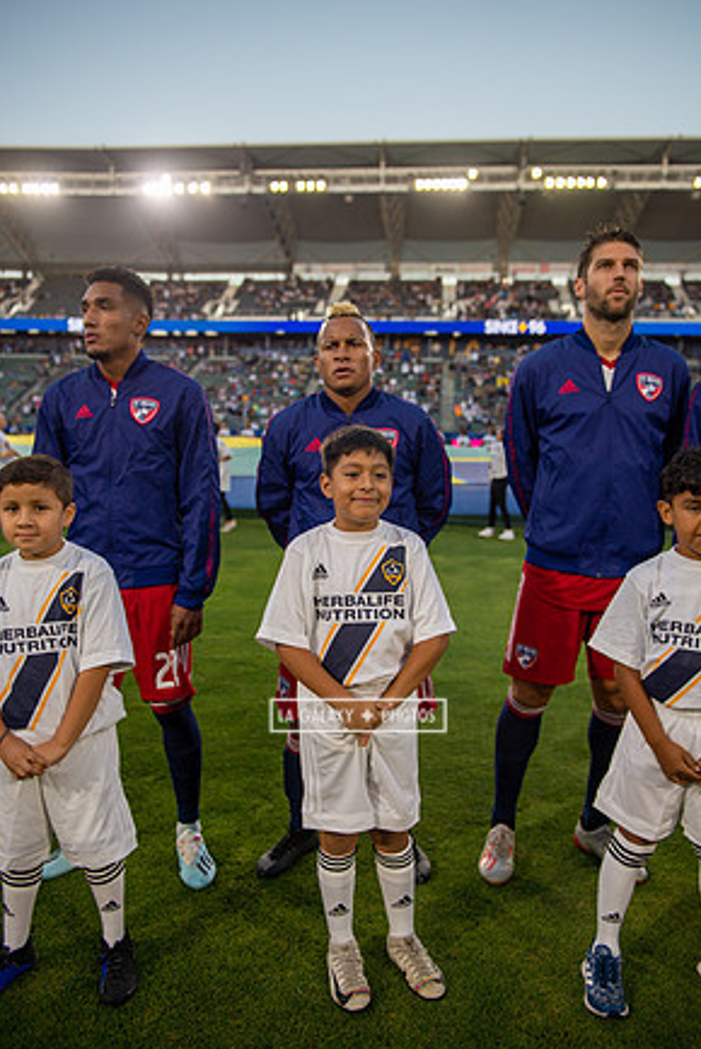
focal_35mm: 29
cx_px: 358
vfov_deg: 63.6
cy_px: 527
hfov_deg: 45.0
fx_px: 846
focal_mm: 28
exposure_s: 1/640
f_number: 2.8
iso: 320
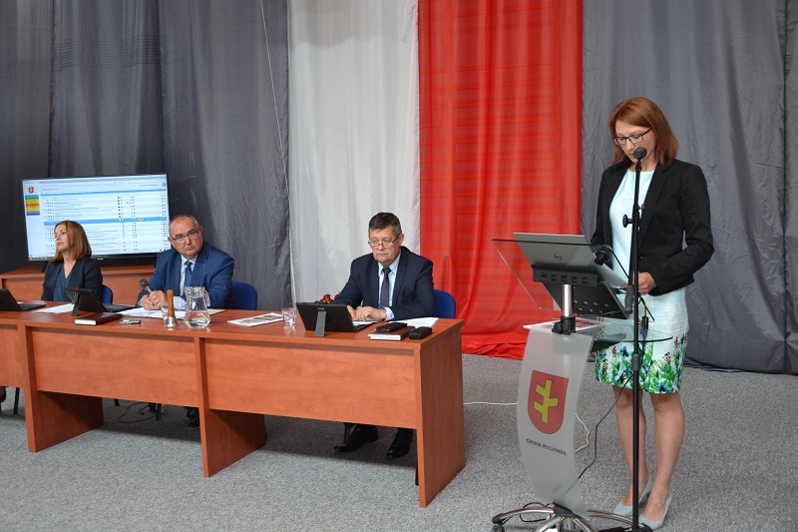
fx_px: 831
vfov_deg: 35.5
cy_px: 266
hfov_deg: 51.3
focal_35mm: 38
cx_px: 399
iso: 400
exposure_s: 1/40
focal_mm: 25
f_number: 4
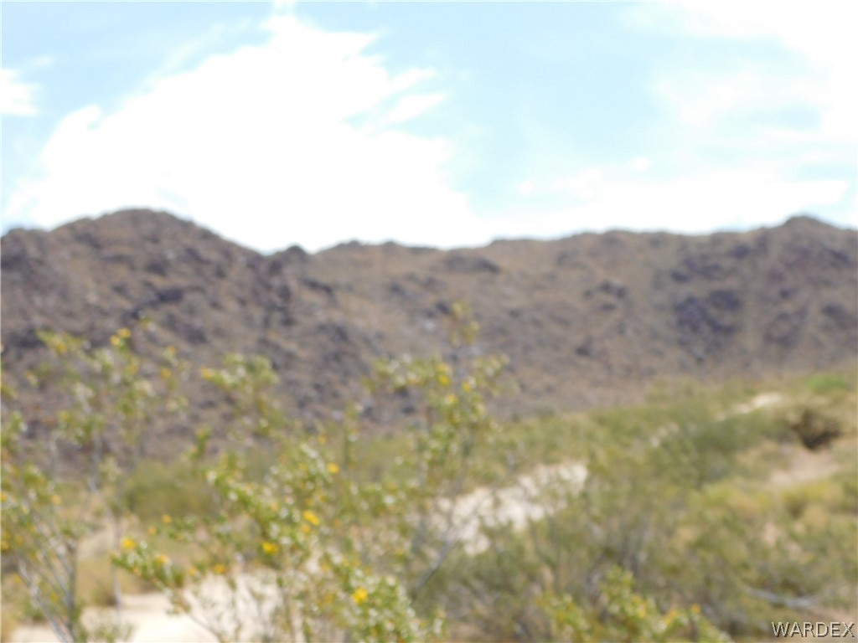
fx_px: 1462
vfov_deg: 24.8
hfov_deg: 32.7
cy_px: 322
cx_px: 429
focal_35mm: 59
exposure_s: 1/800
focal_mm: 10.4
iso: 125
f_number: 4
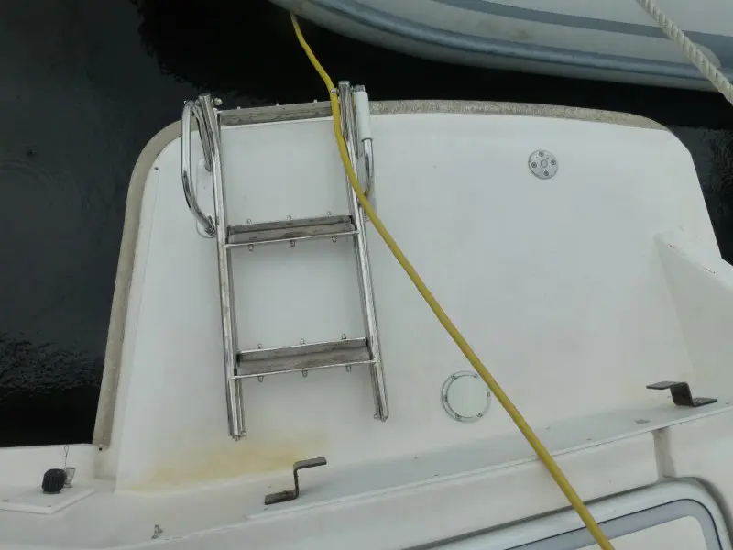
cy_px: 275
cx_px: 366
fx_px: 508
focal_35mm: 24
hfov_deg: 71.6
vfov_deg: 56.8
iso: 160
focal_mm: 4.3
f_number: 4
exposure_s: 1/800
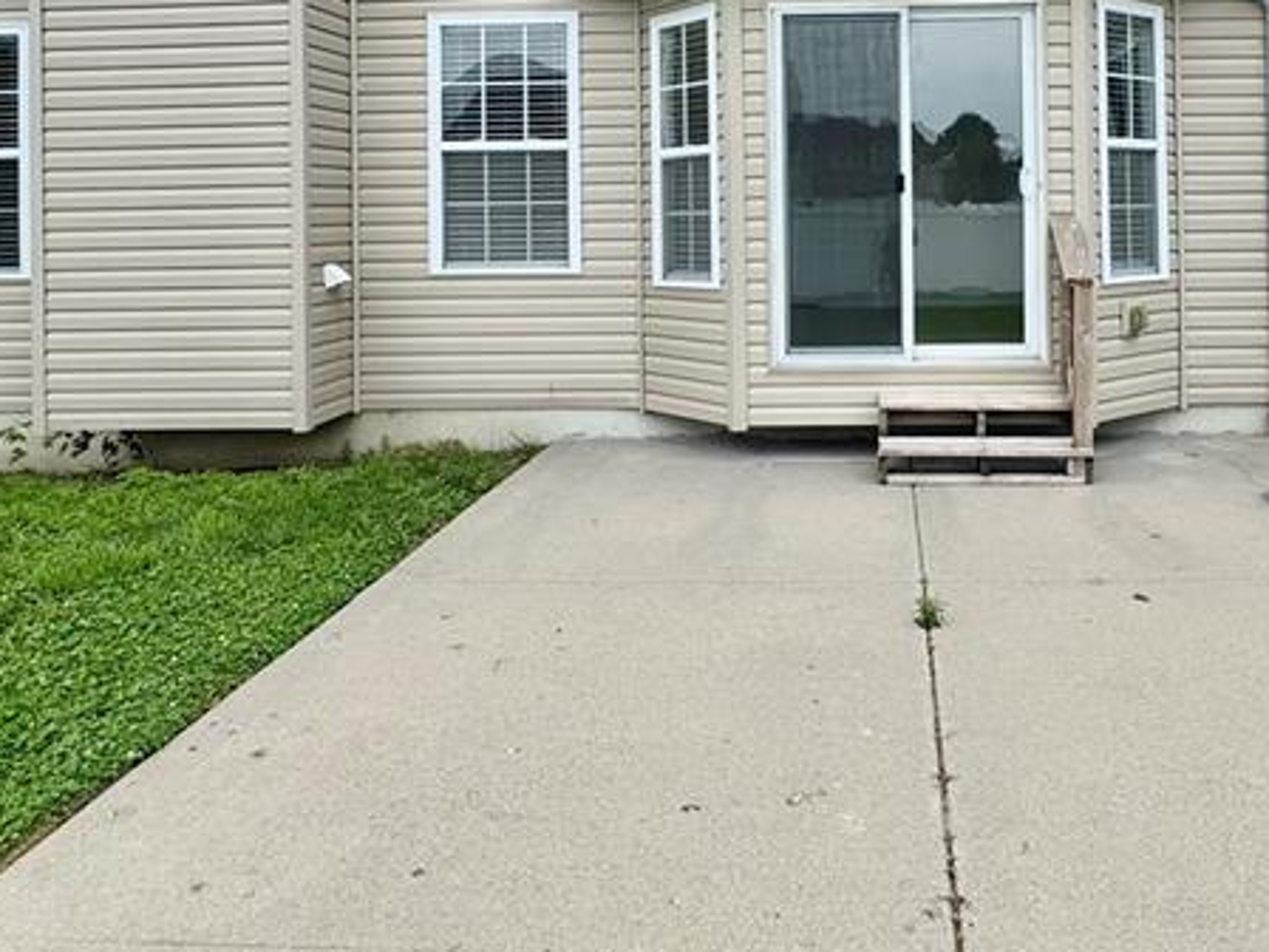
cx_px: 844
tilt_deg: -1.3
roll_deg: +0.0
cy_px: 201
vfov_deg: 42.3
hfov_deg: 55.6
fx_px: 1173
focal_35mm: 32
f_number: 2.2
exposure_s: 1/1143
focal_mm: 2.22
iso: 40
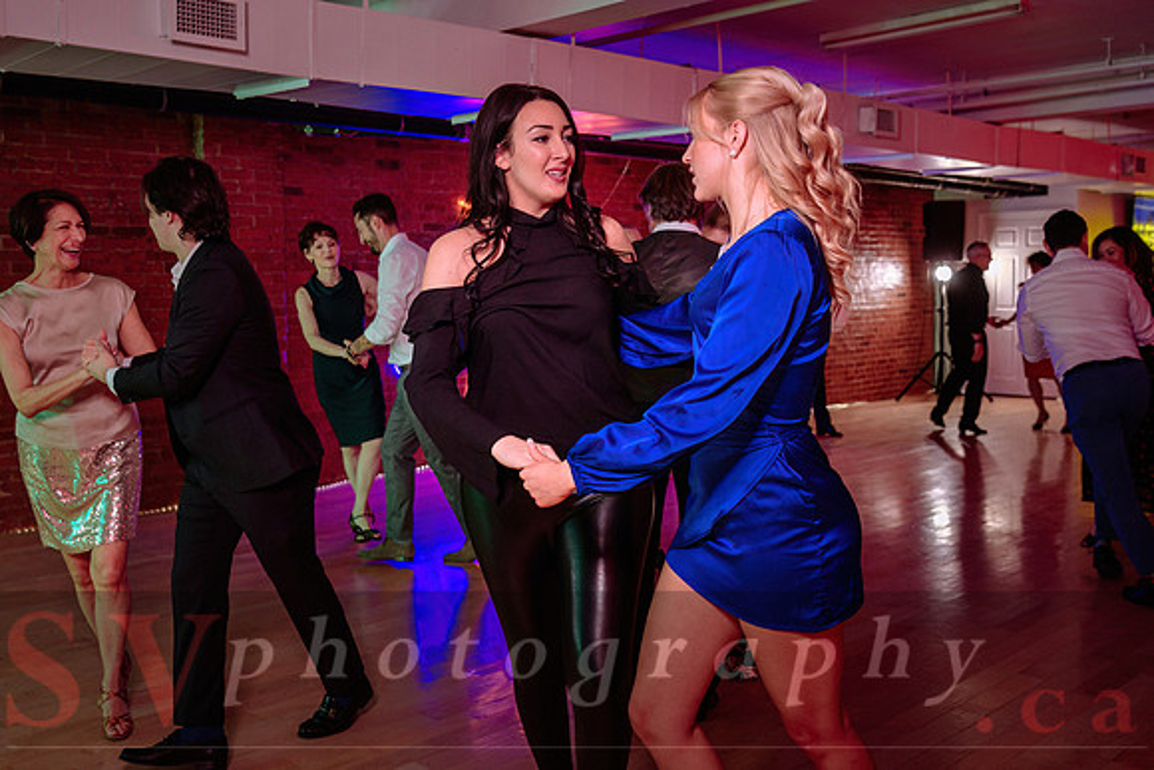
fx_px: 1216
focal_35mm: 38
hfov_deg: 50.8
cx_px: 565
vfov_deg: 35.1
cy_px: 340
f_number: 3.5
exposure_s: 1/125
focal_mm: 34
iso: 1000
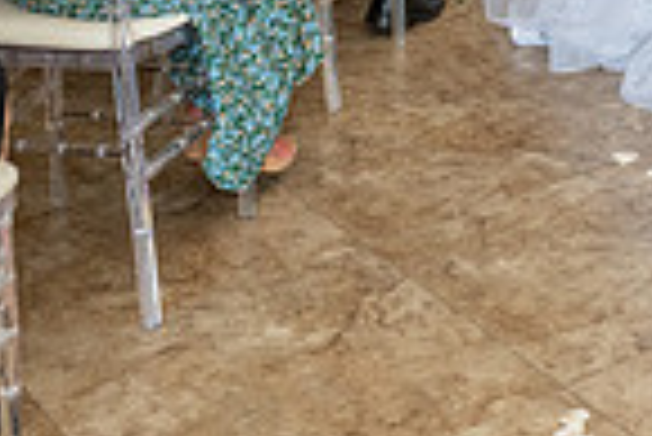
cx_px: 850
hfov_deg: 19.5
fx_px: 1740
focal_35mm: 96
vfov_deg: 13.0
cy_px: -339
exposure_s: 1/200
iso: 1250
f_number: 5
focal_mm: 24
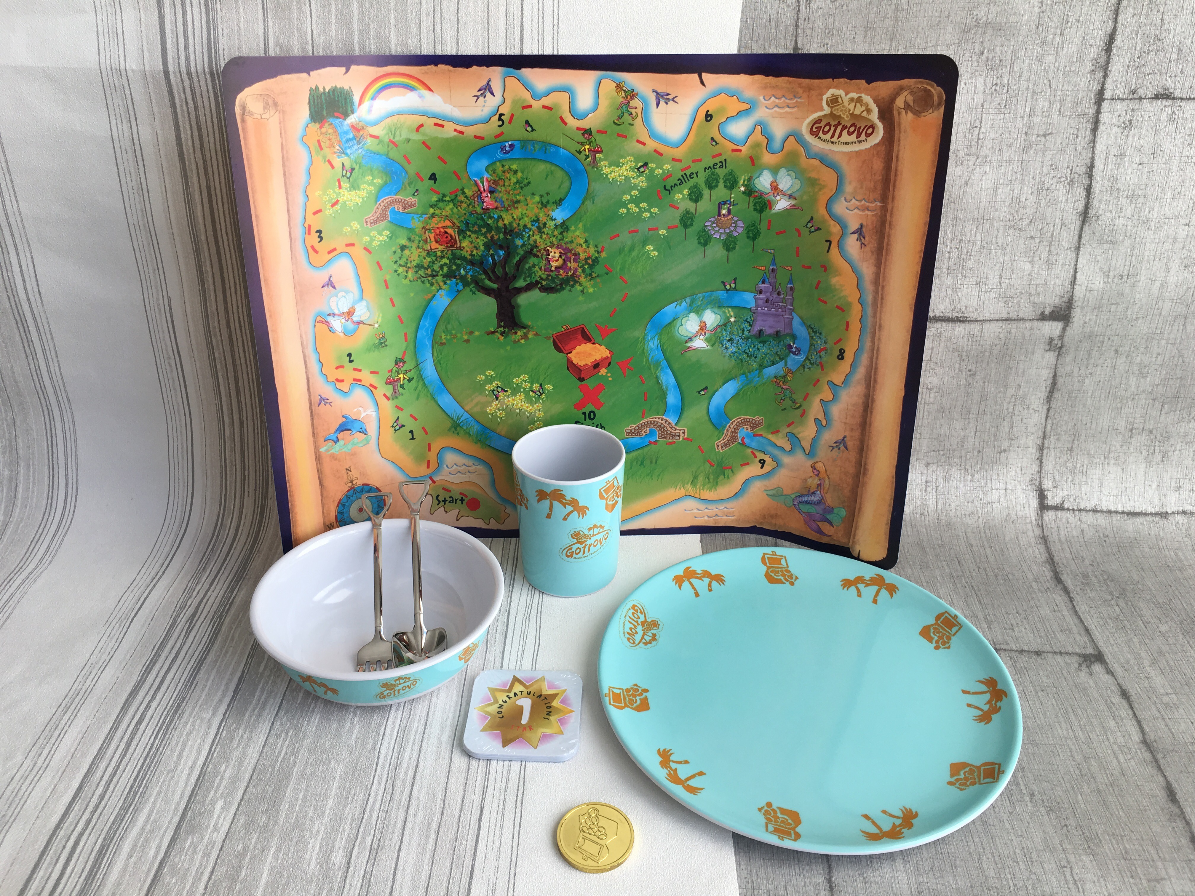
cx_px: 598
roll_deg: -1.1
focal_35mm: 29
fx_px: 1001
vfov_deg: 48.2
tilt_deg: -30.8
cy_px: 448
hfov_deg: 61.7
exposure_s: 1/247
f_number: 2.2
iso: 25
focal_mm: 4.15
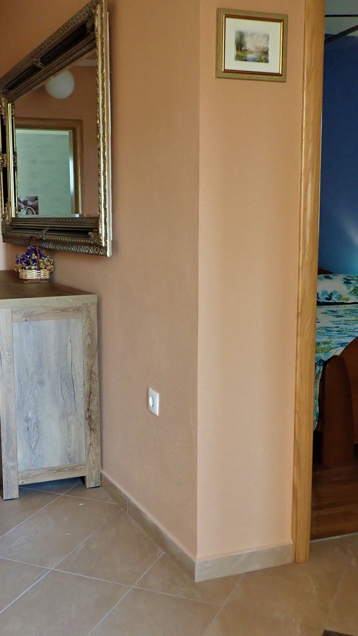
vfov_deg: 46.4
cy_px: 318
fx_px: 743
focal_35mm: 44
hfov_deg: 26.9
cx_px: 113
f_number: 2.3
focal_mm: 5.5
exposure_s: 1/30
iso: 320
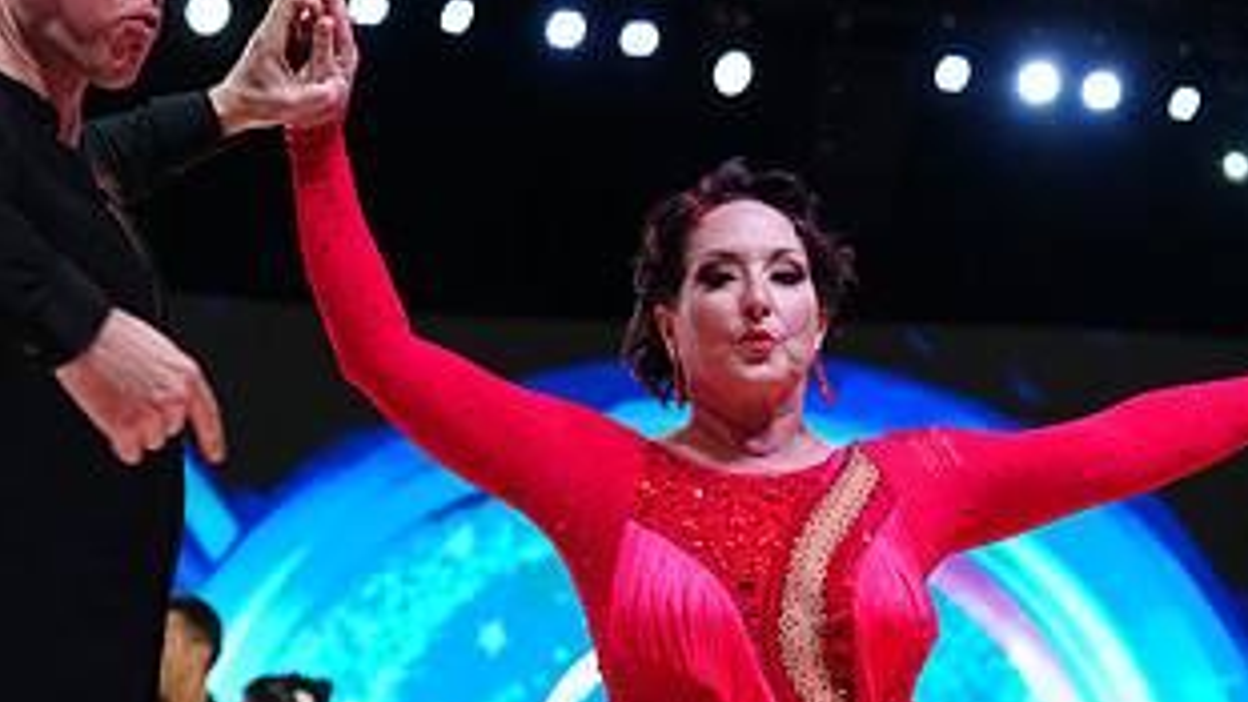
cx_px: 576
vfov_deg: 8.7
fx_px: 4534
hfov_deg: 15.7
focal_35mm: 137
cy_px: 903
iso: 2500
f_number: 4
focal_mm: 70
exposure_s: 1/320
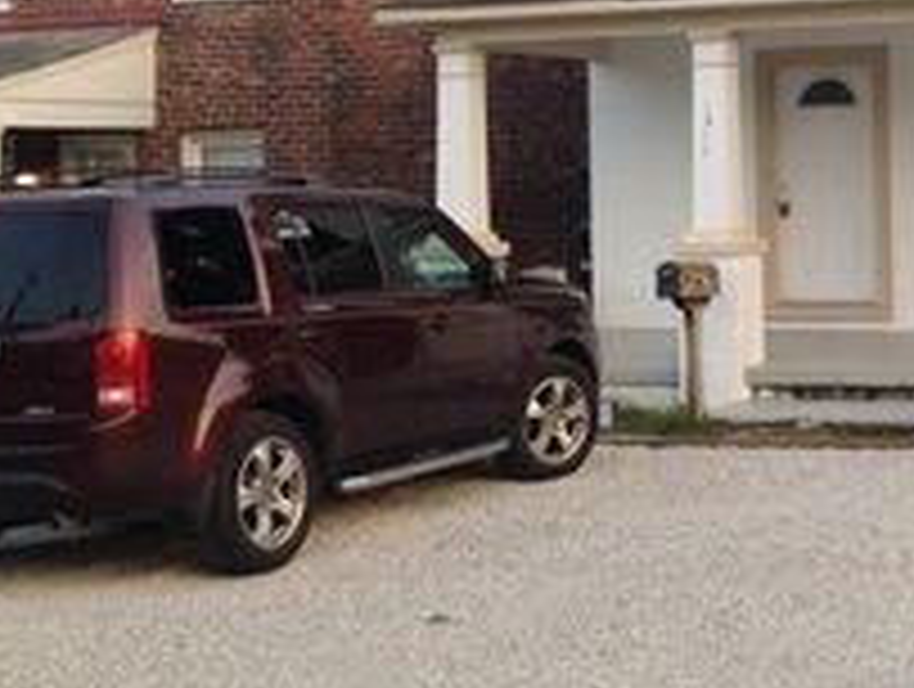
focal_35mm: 86
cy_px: 106
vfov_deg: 17.0
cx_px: 928
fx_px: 2275
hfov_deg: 21.8
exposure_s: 1/120
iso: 100
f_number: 2.4
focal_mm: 4.28
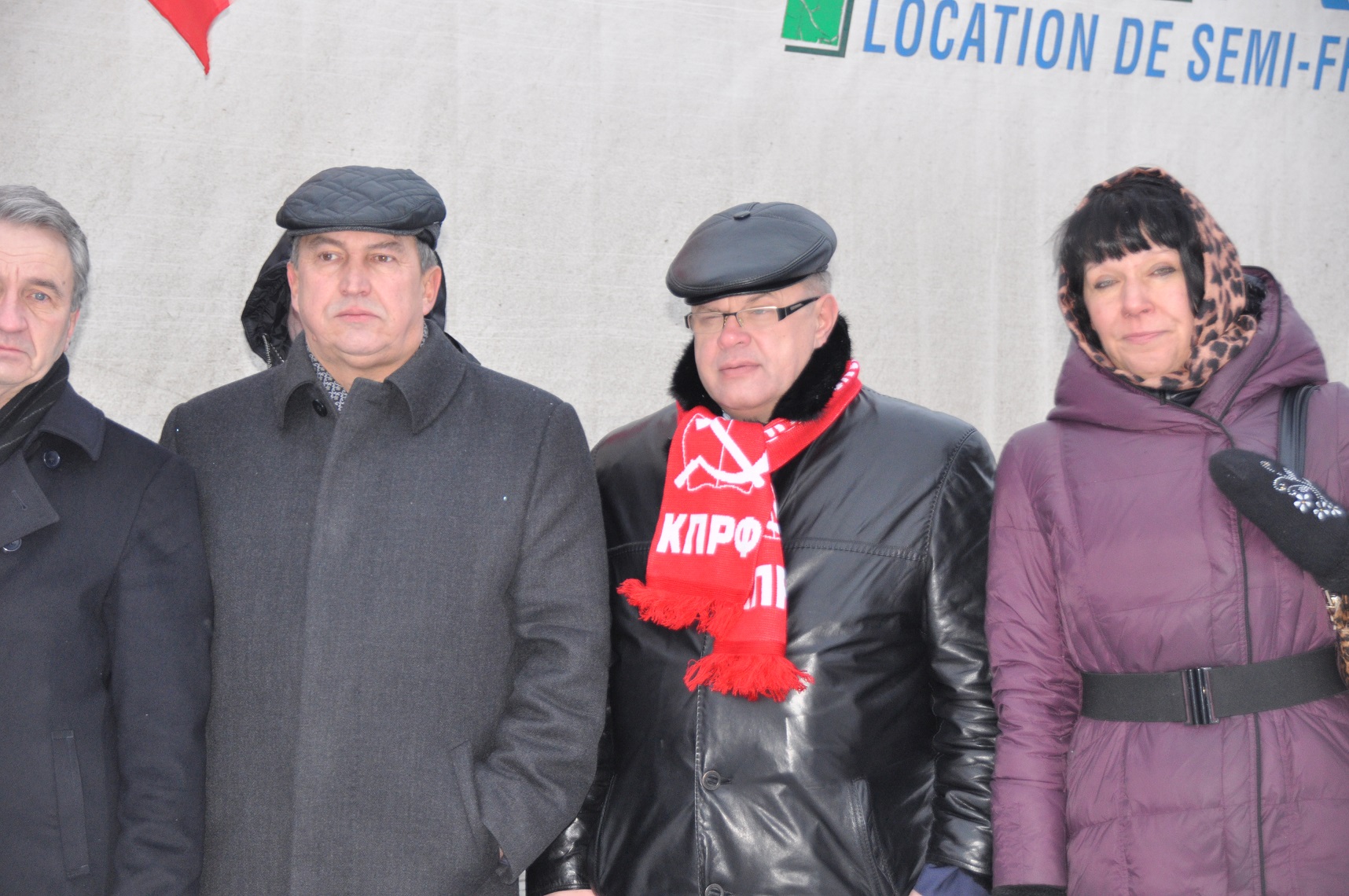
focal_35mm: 112
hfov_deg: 18.2
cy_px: 448
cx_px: 674
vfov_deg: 12.1
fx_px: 4211
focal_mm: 75
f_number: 5
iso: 800
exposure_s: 1/60
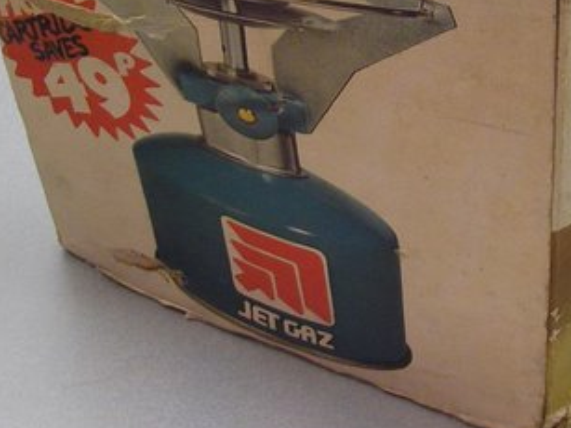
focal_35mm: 99
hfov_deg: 19.7
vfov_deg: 14.5
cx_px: 426
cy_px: -67
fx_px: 1632
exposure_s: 1/25
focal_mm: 6.3
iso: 100
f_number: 3.3
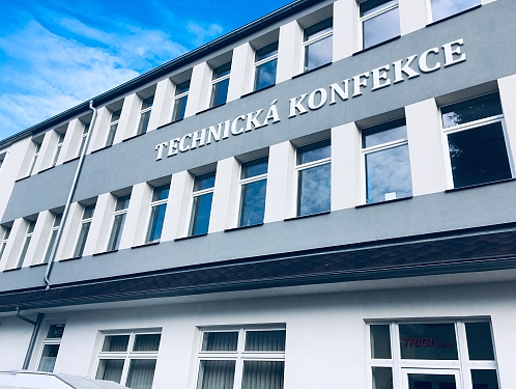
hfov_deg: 61.6
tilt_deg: +27.7
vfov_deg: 48.3
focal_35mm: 29
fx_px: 433
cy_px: 194
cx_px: 258
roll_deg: -4.9
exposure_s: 1/712
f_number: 2.2
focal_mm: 4.15
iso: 25
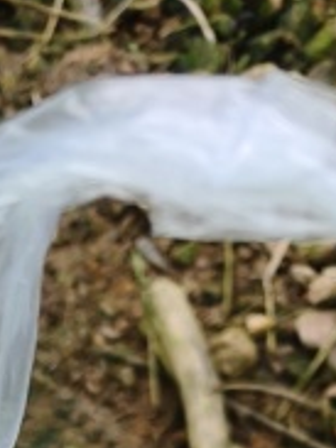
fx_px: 1736
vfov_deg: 11.1
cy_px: 1230
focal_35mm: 134
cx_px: -258
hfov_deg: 10.4
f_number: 1.6
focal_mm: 6.06
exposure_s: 1/200
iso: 100
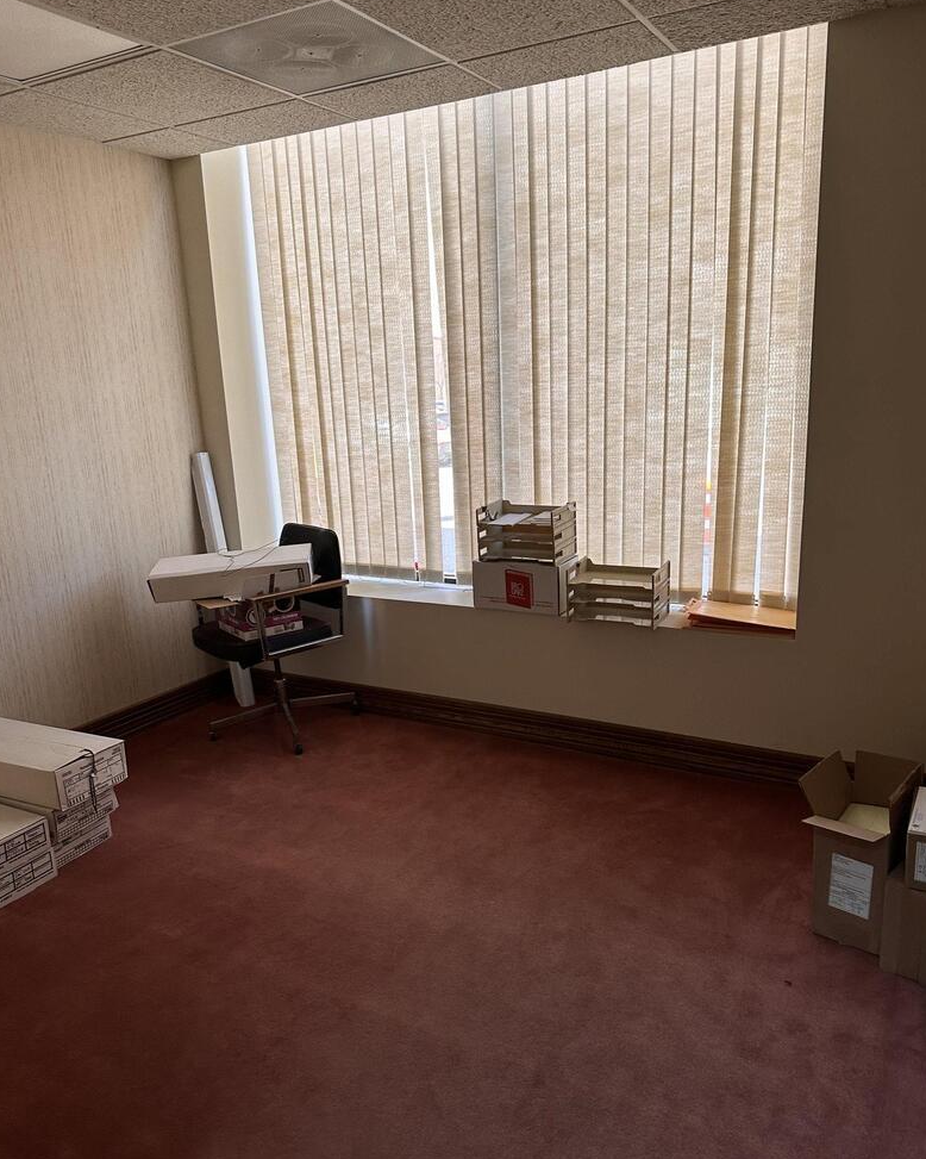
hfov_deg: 54.9
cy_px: 625
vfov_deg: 65.9
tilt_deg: -14.8
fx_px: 891
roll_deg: +3.6
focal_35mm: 26
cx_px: 470
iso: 125
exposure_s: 1/60
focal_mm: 6.86
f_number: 1.78
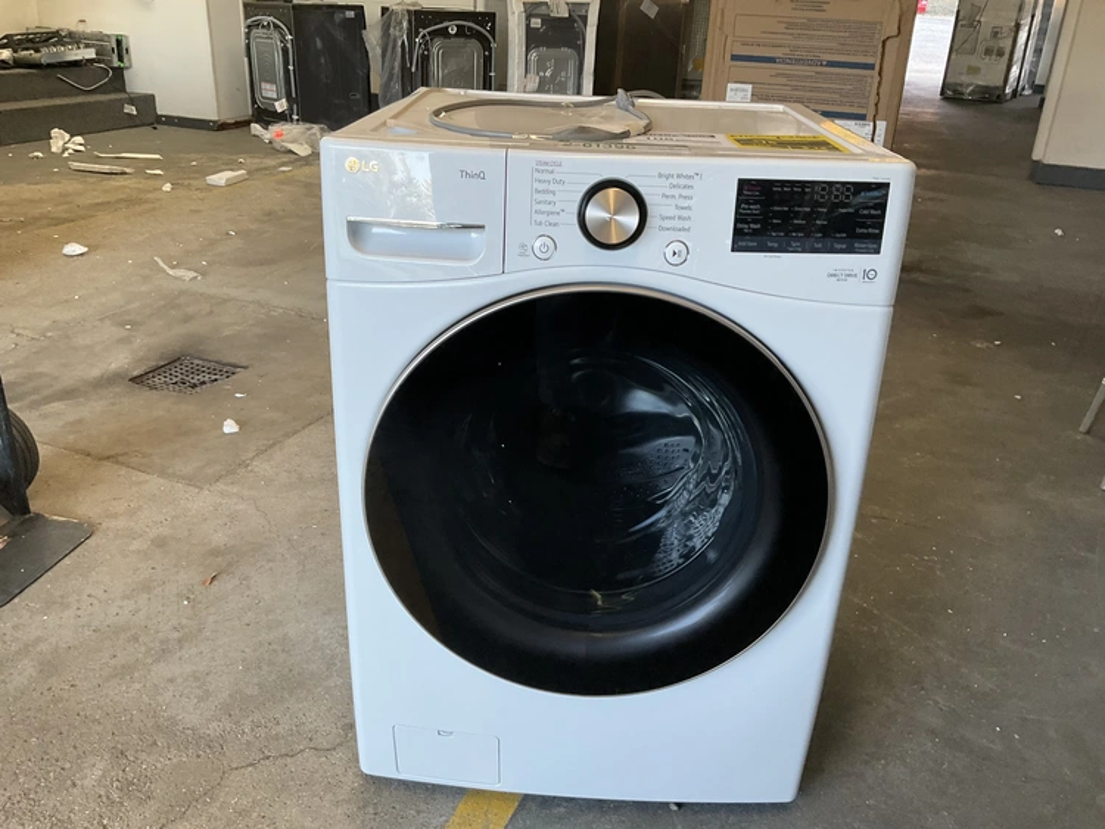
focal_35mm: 29
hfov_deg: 61.6
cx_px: 552
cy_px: 414
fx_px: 926
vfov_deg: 48.3
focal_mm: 3
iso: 100
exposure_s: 1/60
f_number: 1.8
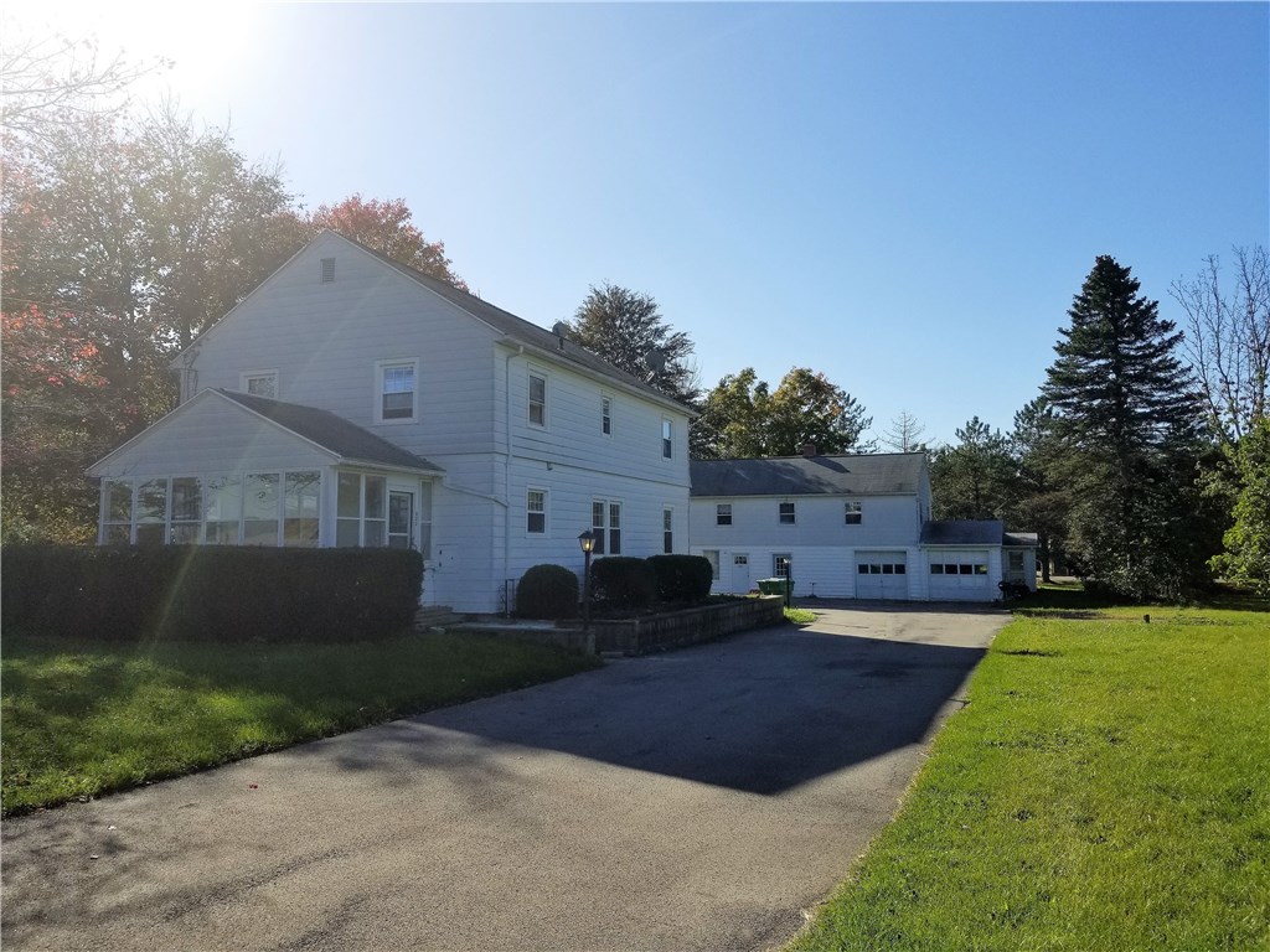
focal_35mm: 26
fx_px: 954
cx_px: 635
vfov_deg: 53.1
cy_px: 476
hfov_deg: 67.3
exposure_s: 1/3120
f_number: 1.7
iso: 50
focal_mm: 4.25
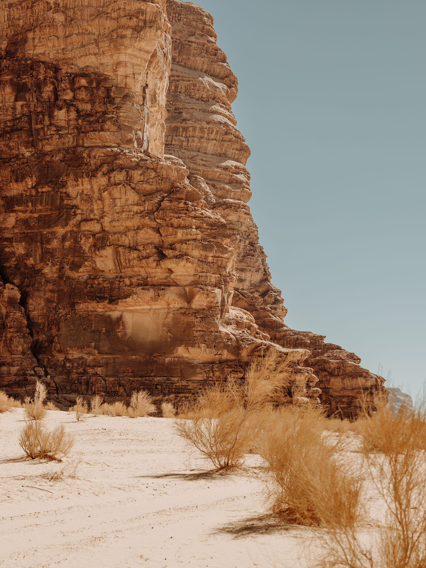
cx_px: 229
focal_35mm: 70
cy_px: 290
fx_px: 1149
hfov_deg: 21.0
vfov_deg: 27.8
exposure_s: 1/400
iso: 125
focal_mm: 80
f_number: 6.4
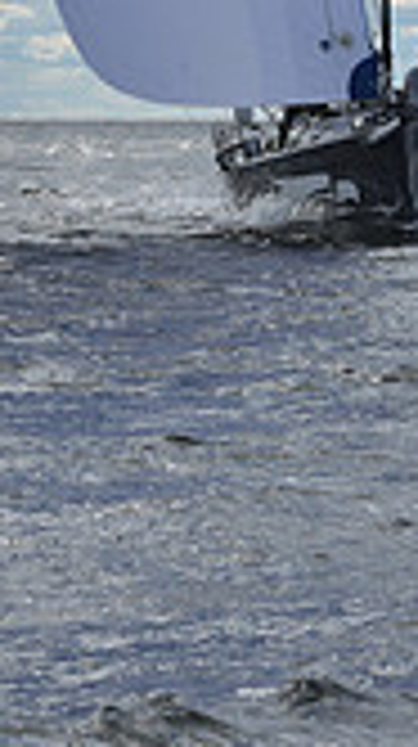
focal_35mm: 315
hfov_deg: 3.8
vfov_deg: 6.7
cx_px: 249
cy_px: -432
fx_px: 6226
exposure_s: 1/1000
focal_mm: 86
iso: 250
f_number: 10
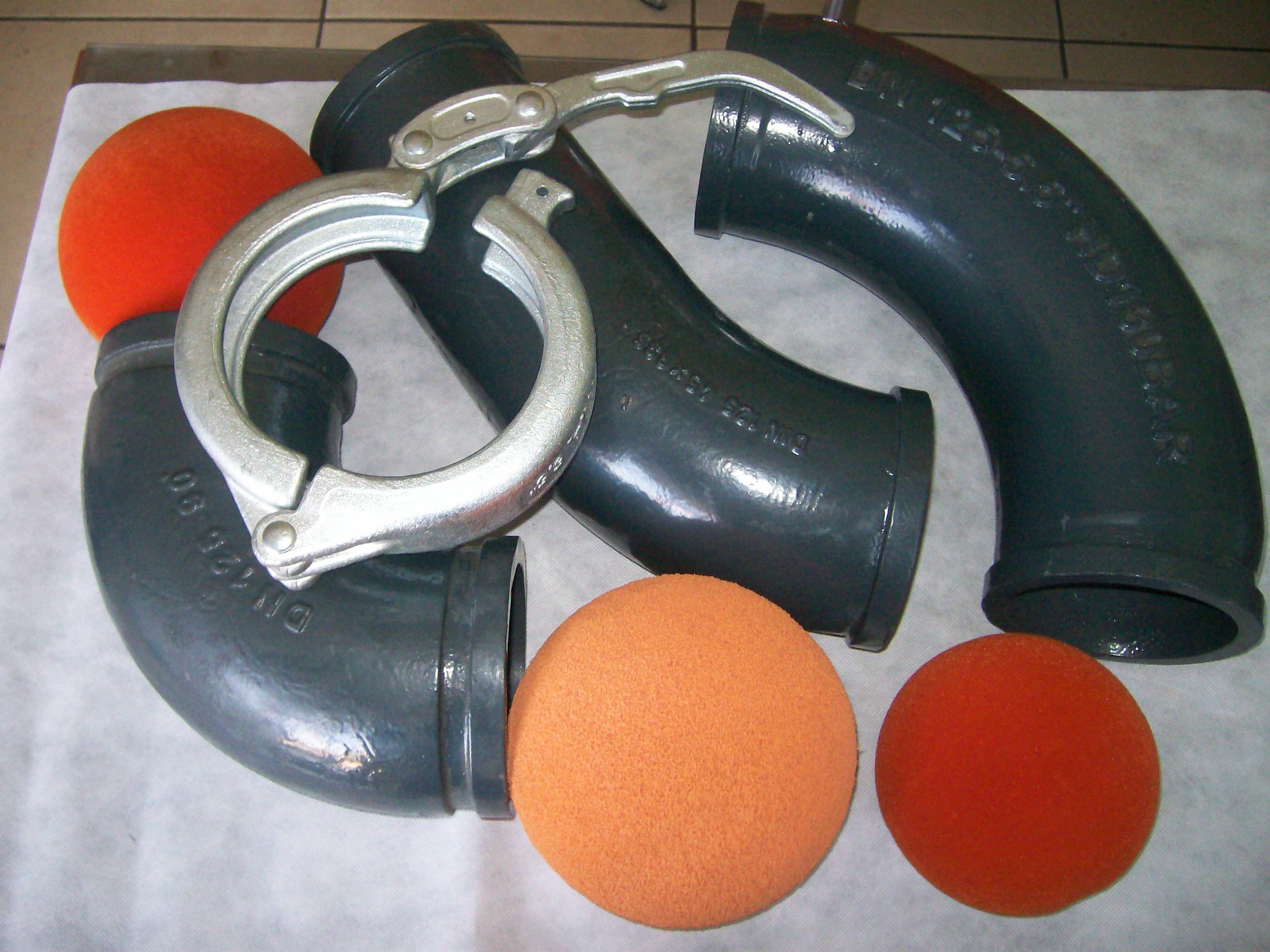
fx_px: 1284
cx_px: 635
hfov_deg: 52.6
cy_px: 476
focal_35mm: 35
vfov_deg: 40.7
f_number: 2.8
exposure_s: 1/64
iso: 200
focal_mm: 5.8
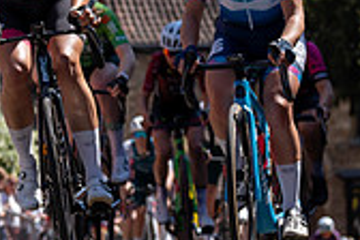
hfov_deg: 8.3
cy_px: -89
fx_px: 2420
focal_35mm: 242
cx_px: -244
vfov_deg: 5.6
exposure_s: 1/1600
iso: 100
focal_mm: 70
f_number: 4
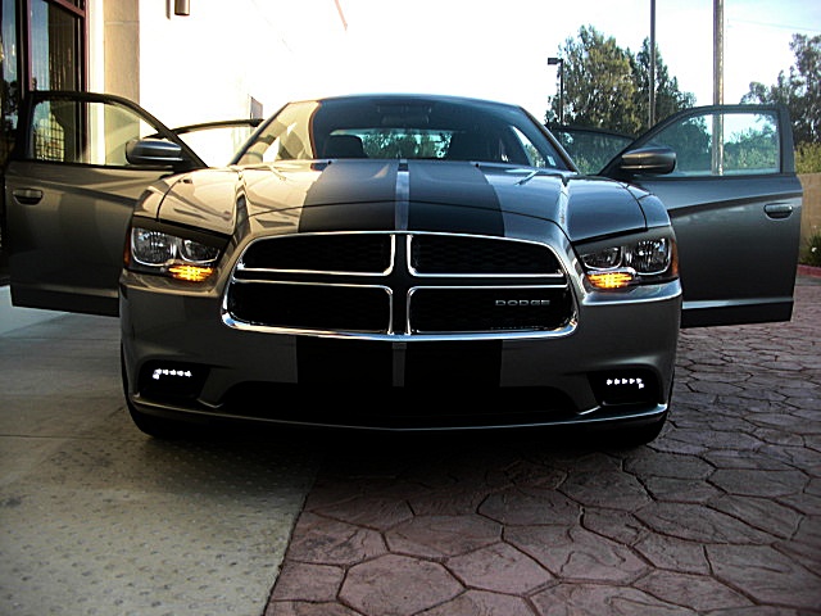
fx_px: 854
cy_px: 308
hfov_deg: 51.4
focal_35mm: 36
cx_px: 410
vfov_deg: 39.7
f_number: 2.8
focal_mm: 6.3
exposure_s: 1/160
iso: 50
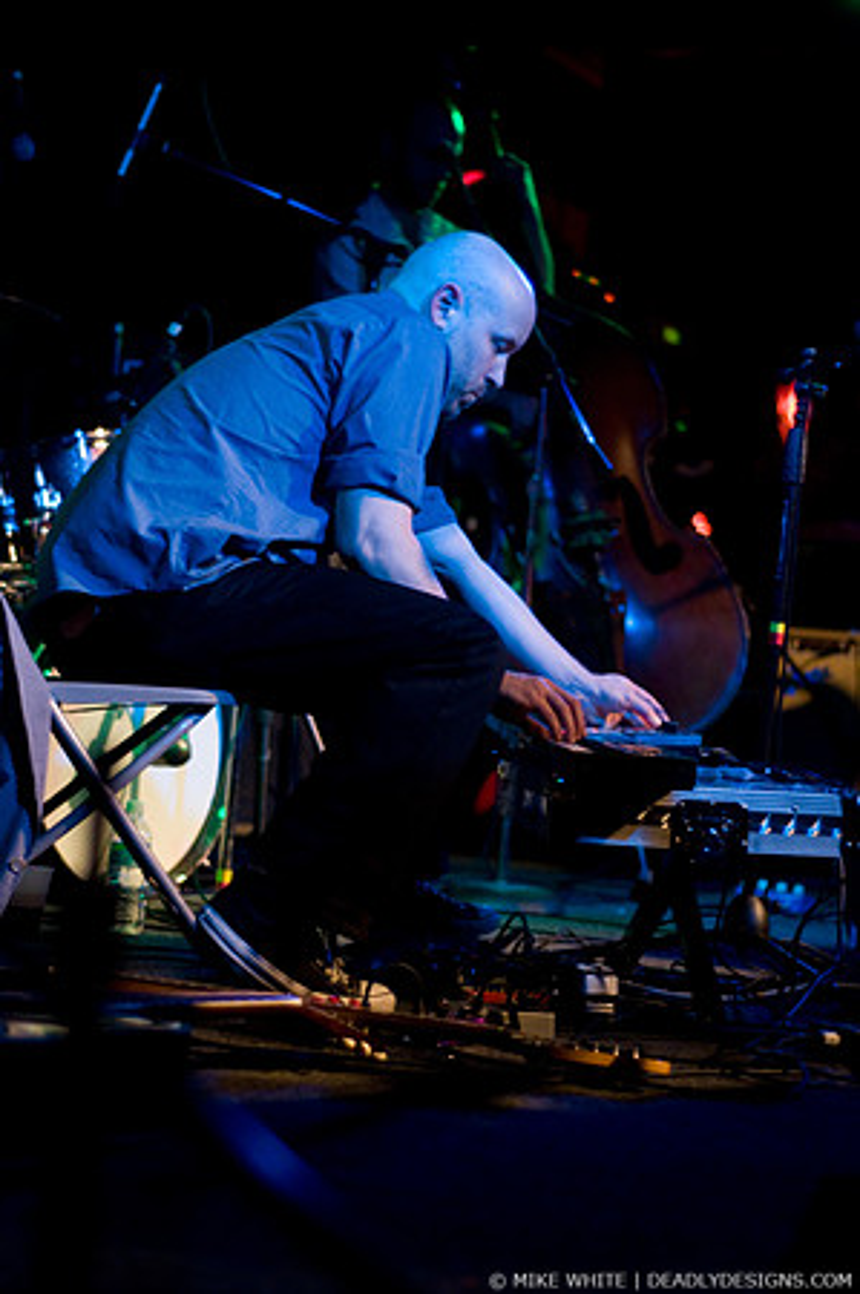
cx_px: 430
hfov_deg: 18.1
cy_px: 647
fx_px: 2694
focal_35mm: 75
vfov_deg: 27.0
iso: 1000
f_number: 1.8
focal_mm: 50
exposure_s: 1/50
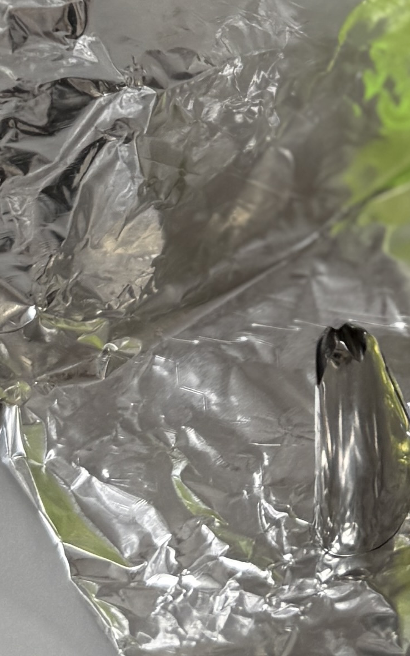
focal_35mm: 123
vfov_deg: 16.2
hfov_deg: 10.3
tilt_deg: -36.5
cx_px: 626
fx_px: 2199
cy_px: -157
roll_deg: +1.4
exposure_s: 1/367
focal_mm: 6.76
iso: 80
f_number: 1.78
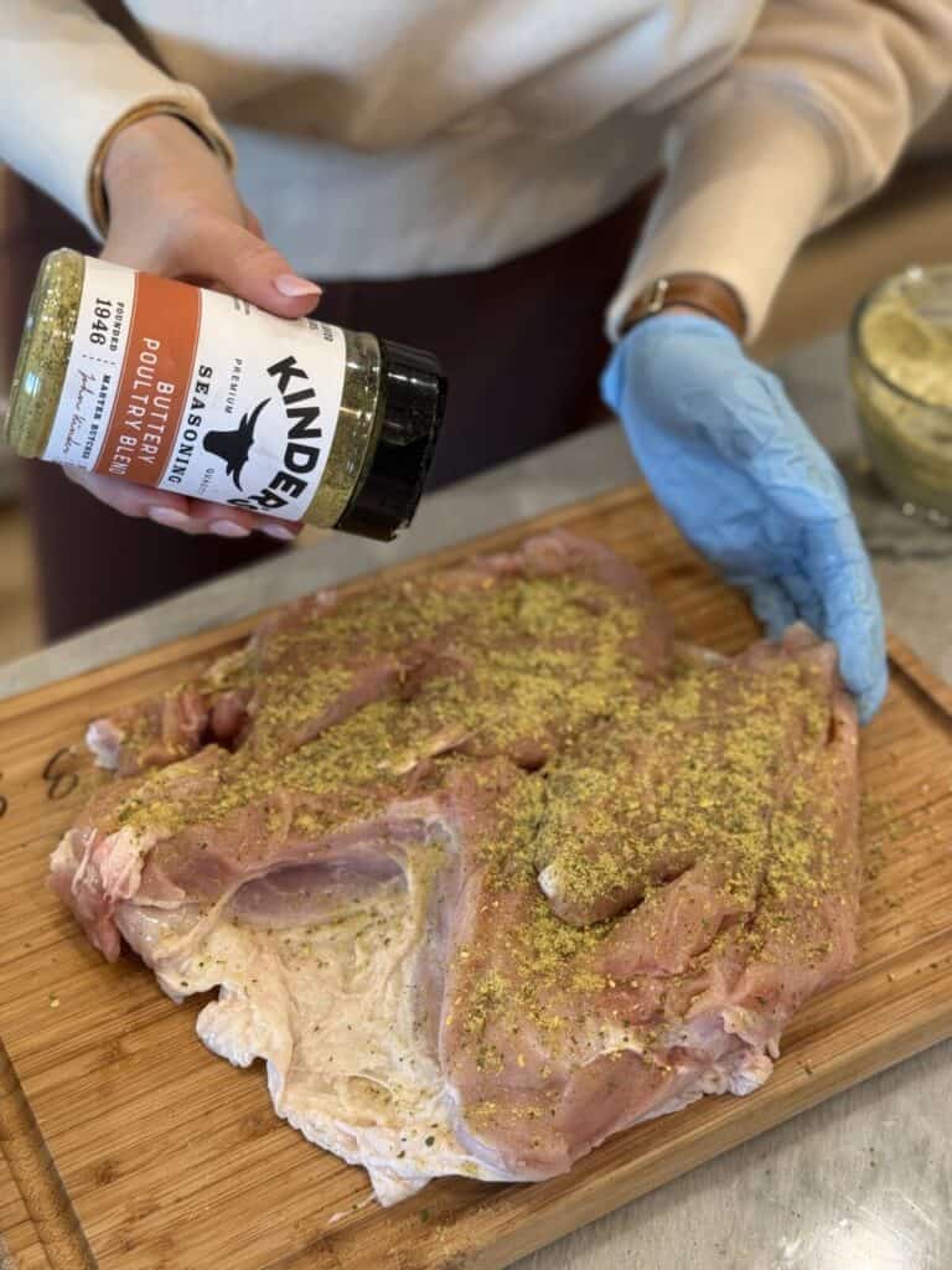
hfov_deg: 30.3
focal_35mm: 48
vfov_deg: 39.7
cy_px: 635
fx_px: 1760
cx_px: 476
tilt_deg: -43.5
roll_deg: -3.9
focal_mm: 6.76
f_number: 1.78
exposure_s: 1/60
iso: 64
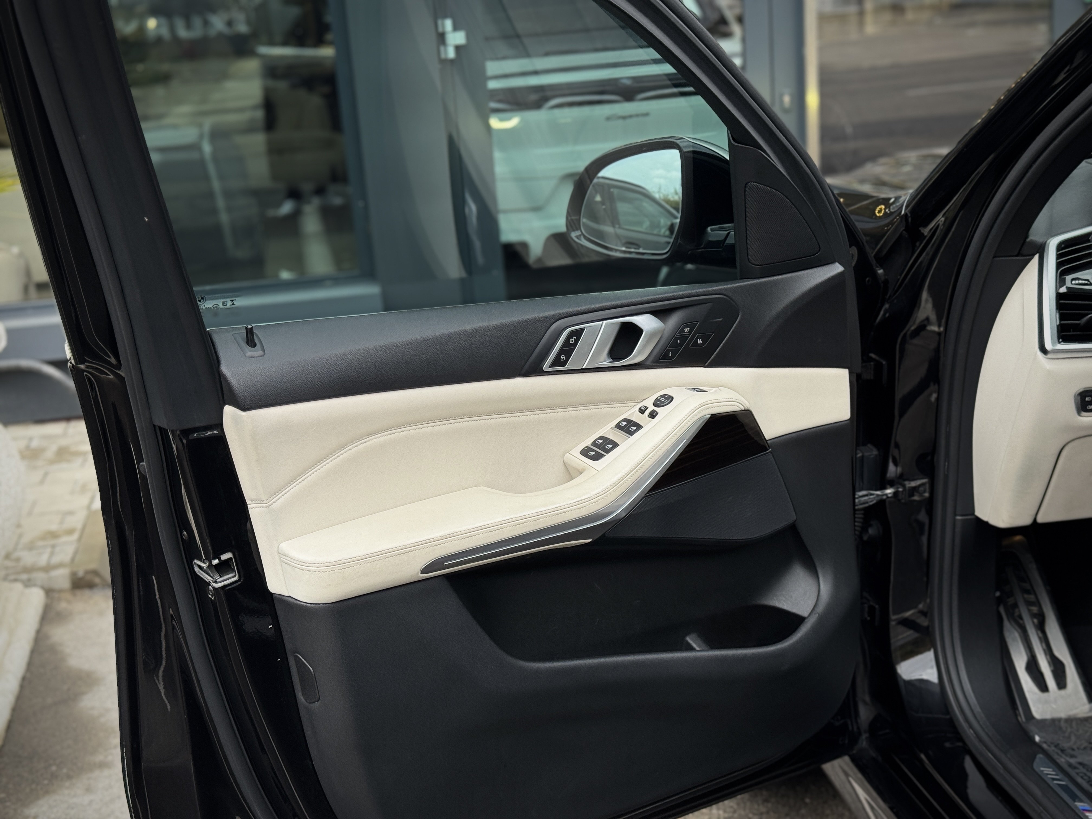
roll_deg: +4.5
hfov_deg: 39.7
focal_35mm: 48
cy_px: 410
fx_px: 1514
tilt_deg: -15.0
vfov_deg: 30.3
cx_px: 546
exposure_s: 1/347
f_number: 1.78
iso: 64
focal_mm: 6.76
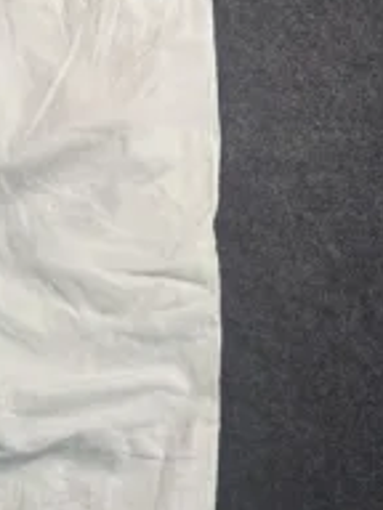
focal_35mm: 72
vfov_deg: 26.3
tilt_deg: -58.9
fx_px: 1062
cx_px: -48
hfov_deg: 19.5
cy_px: 434
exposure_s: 1/100
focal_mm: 5.7
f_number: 1.5
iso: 50
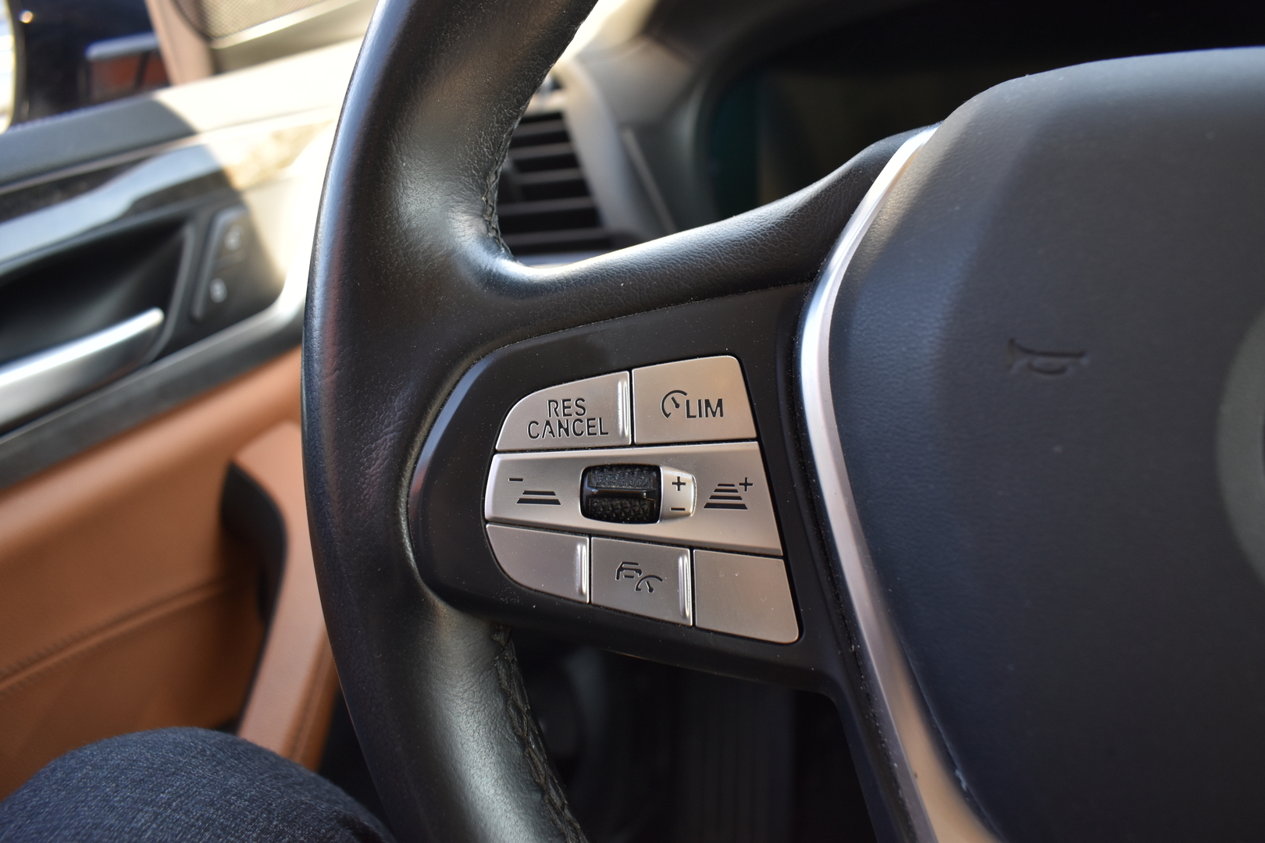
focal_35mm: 27
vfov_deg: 47.9
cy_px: 422
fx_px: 949
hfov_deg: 67.4
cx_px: 632
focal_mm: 18
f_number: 5.6
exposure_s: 1/125
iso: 500
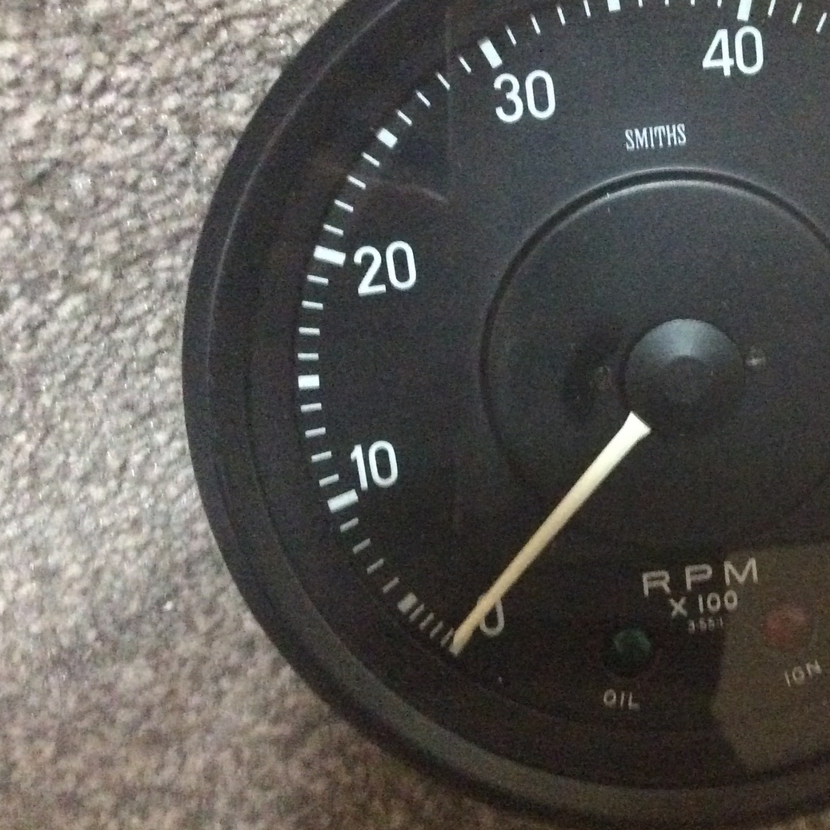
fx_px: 1329
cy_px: 359
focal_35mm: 49
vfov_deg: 34.6
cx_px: 661
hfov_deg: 33.7
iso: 640
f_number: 2.4
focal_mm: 3.3
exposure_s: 1/17
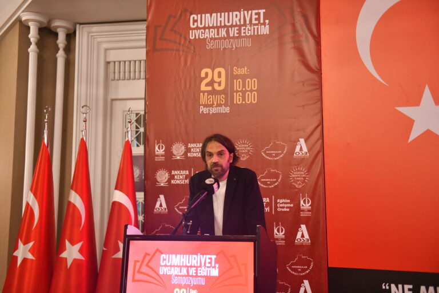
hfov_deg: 48.5
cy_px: 146
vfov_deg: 33.4
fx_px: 488
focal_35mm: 40
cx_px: 220
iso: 2000
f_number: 2.8
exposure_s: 1/250
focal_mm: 40
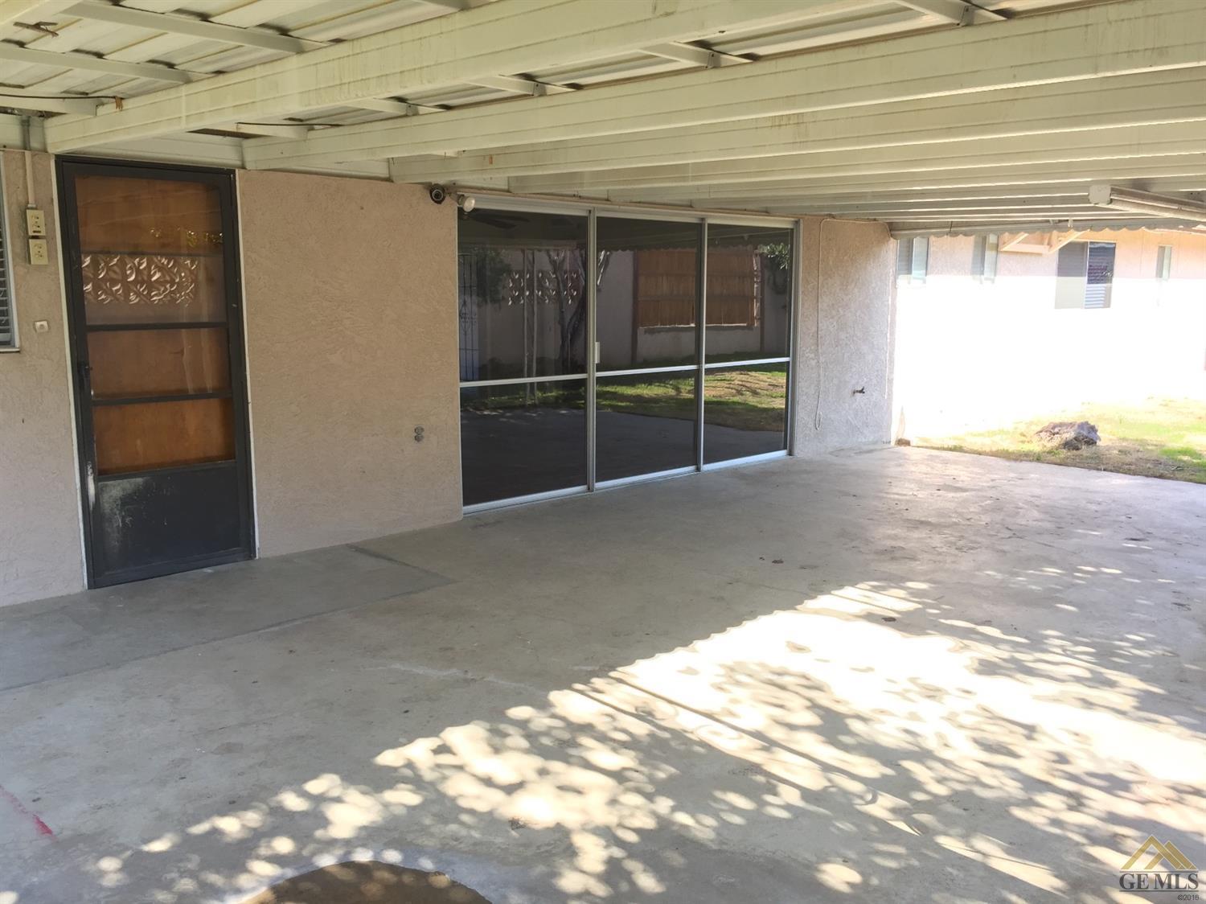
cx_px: 603
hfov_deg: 61.7
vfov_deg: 48.2
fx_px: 1010
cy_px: 452
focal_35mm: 29
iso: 32
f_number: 2.2
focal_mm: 4.15
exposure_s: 1/120
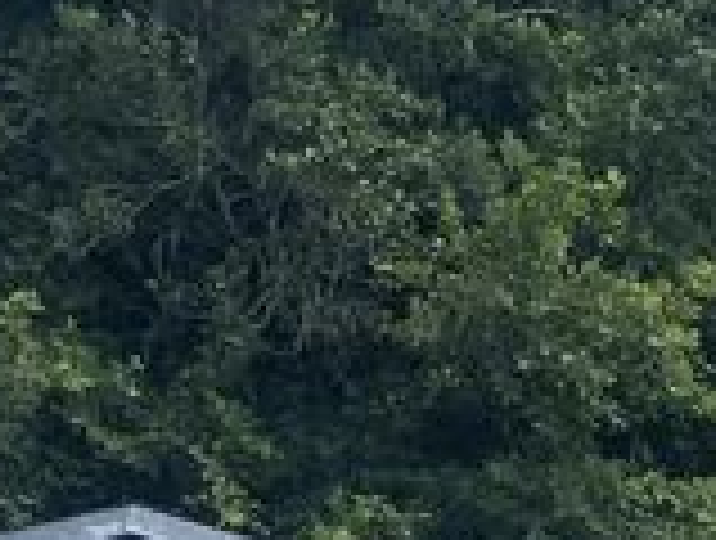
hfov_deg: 10.2
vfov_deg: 8.4
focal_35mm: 167
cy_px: 1179
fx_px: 3462
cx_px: 1738
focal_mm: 4.2
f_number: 1.6
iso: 32
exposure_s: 1/2257
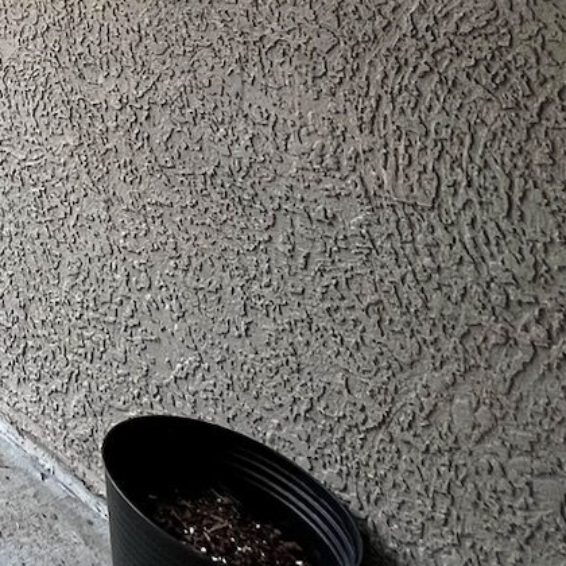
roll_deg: -0.6
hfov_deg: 20.2
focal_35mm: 56
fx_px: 1036
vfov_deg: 24.0
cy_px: -286
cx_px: -489
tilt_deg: -4.8
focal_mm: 1.57
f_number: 1.8
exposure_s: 1/174
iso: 32
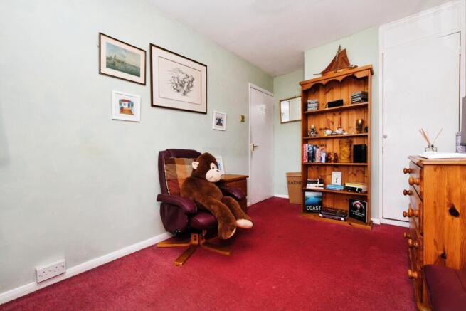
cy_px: 156
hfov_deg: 100.4
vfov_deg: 77.4
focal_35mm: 15
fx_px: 194
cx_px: 233
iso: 400
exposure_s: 1/60
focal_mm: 15
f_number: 10
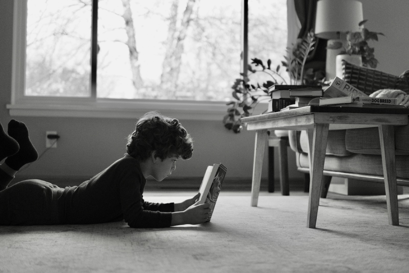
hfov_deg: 43.6
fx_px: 511
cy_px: 136
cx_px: 204
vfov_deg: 29.9
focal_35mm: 45
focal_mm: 30
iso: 320
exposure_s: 1/170
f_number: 1.4
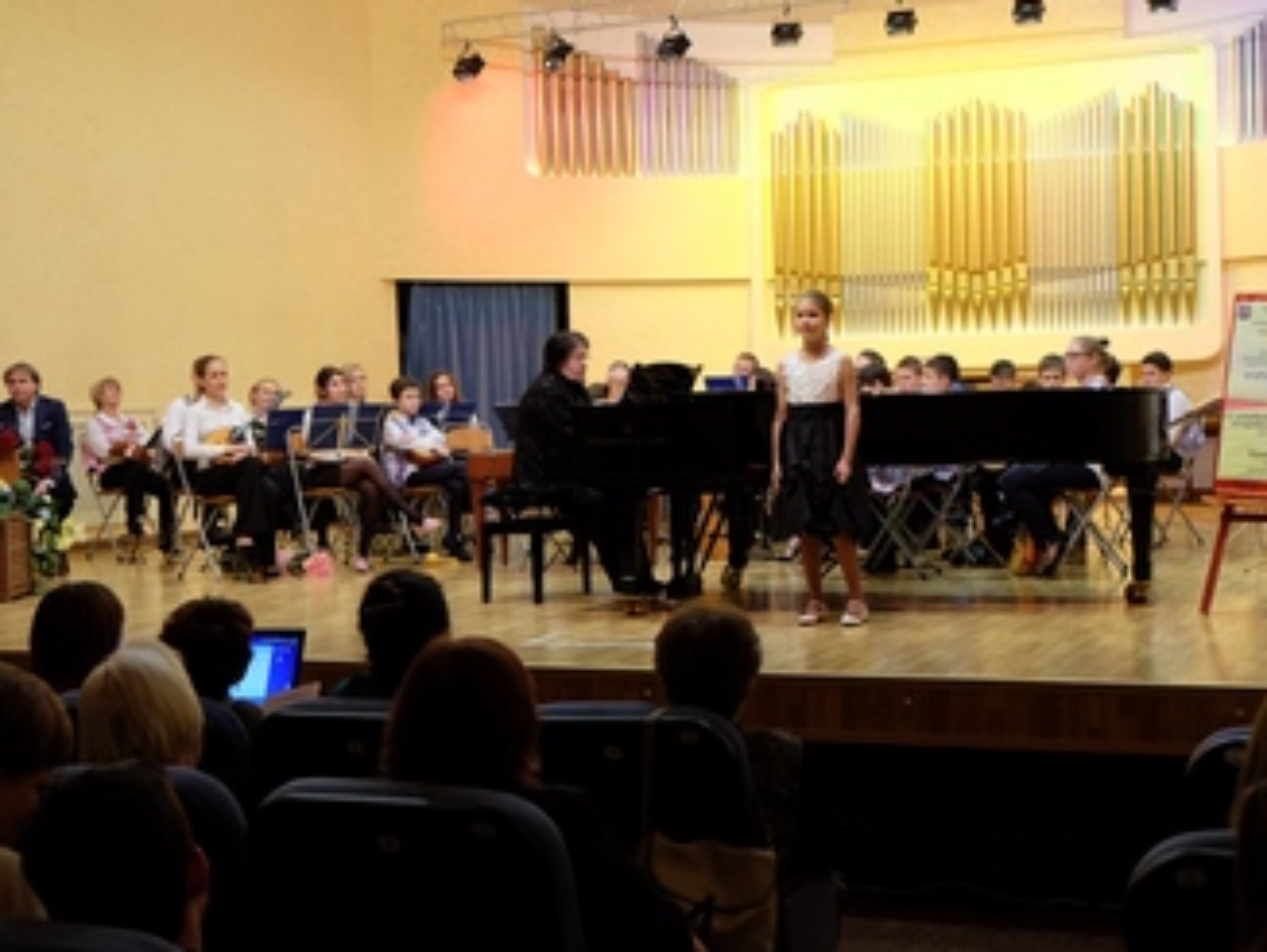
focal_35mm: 47
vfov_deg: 30.9
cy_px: 455
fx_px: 1722
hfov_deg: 40.2
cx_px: 748
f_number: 4
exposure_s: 1/50
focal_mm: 26.5
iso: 1600
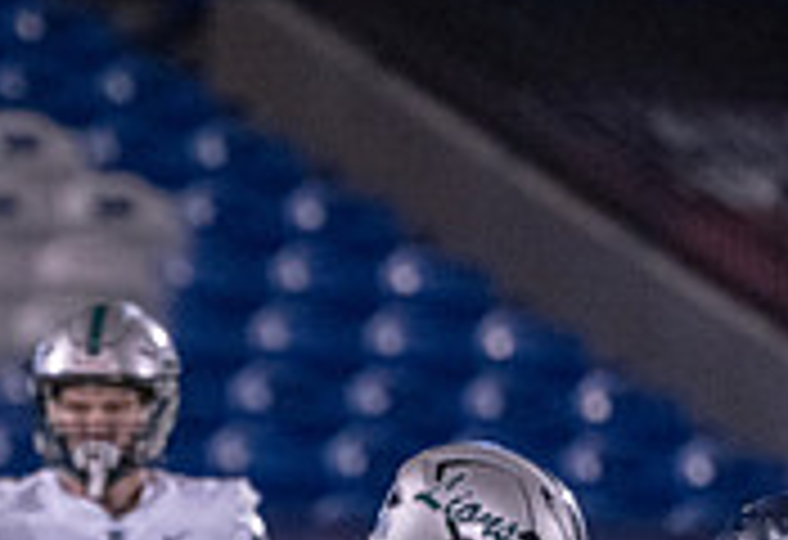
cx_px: 77
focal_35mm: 1205
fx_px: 26608
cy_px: 823
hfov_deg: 1.7
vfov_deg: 1.2
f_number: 5.6
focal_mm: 297
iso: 8000
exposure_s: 1/1000
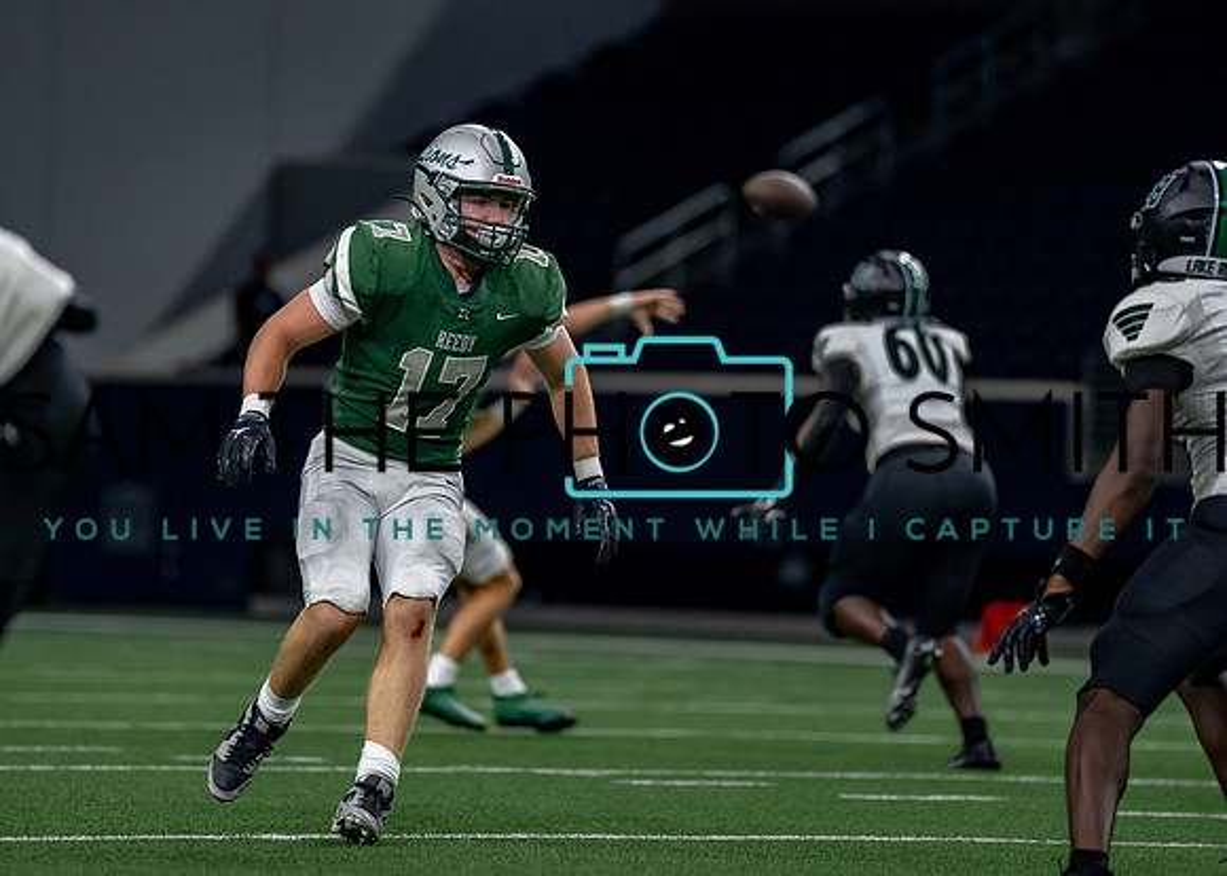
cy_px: 395
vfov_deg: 5.1
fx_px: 9811
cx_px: 499
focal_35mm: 282
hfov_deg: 7.2
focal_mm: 200
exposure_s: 1/1000
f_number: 2.8
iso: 1600
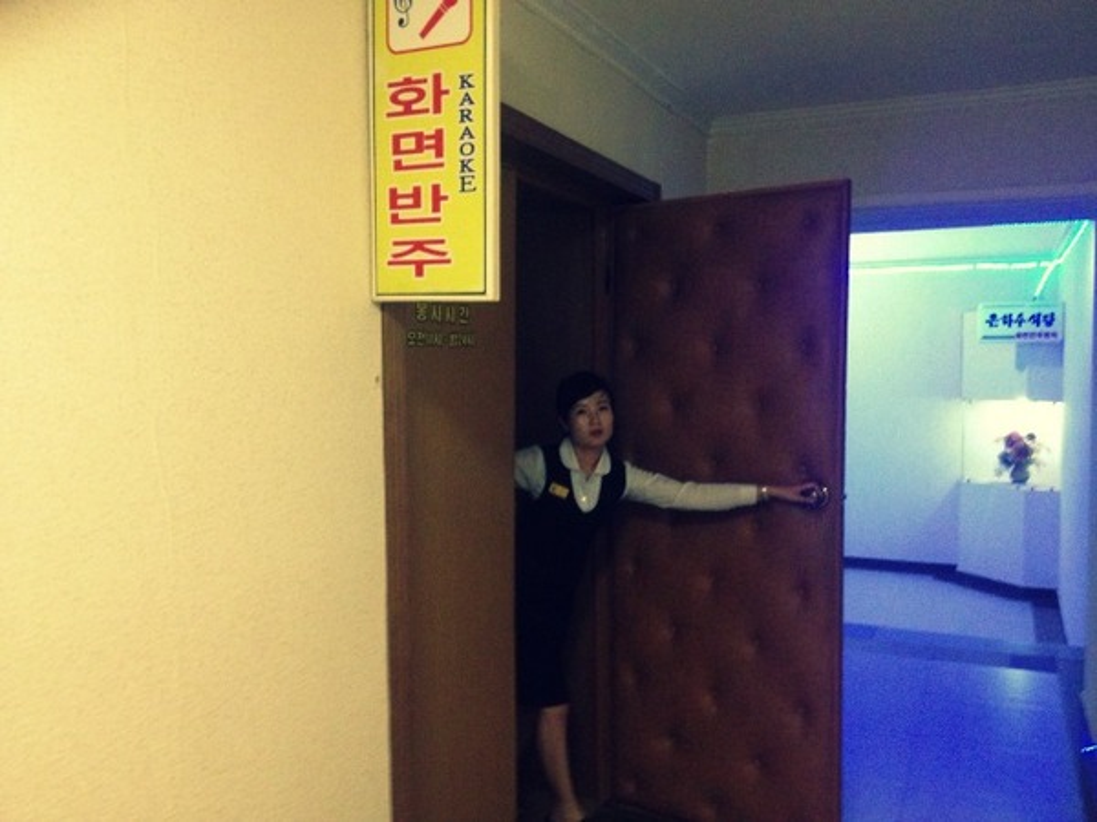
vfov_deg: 40.7
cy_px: 411
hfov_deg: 52.6
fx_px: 1109
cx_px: 548
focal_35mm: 35
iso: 500
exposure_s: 1/15
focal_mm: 4.28
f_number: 2.4
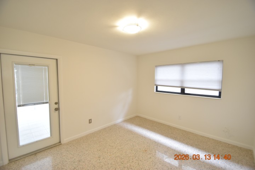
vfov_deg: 77.3
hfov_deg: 100.4
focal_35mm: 15
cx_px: 128
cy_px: 85
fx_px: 106
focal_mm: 10
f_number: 3.5
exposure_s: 1/20
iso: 800
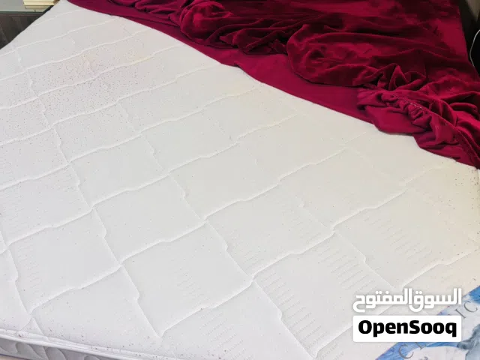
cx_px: 240
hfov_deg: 67.3
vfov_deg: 53.1
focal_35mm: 26
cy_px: 180
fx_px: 361
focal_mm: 5.96
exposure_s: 1/113
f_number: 1.6
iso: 125
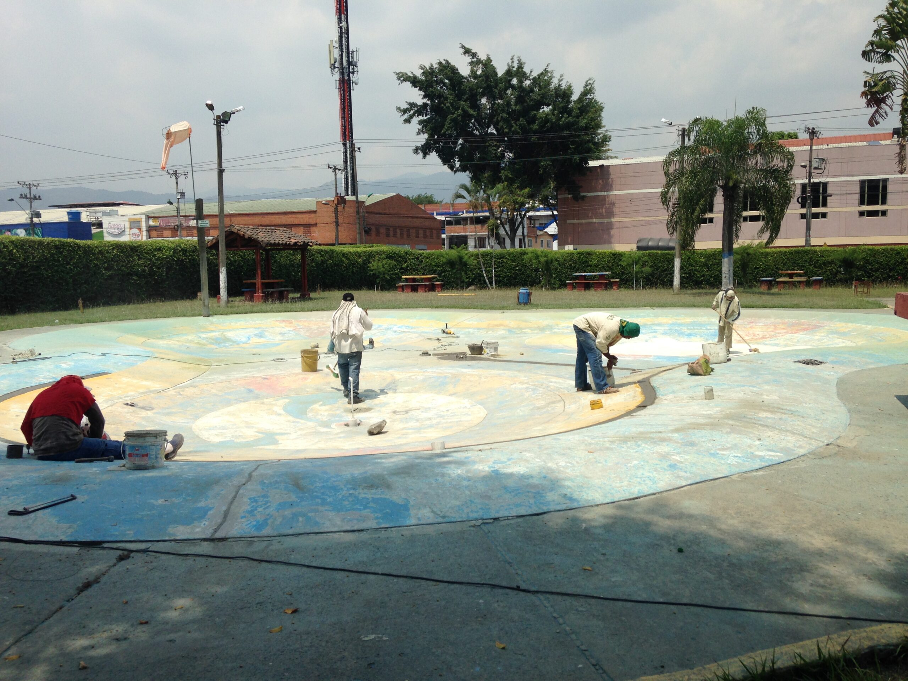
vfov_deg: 42.9
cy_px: 340
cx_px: 454
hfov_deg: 55.4
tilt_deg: -7.1
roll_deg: +1.9
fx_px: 866
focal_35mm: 33
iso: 50
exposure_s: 1/2584
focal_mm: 4.12
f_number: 2.4
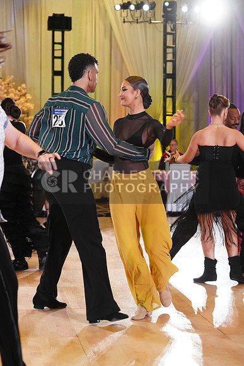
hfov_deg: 17.7
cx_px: 122
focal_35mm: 77
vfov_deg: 26.3
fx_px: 782
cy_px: 183
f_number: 4
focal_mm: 77
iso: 2500
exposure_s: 1/400
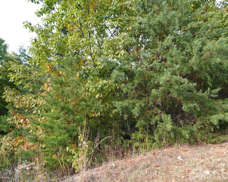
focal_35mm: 28
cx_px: 130
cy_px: 92
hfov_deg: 61.9
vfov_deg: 51.5
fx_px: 189
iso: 100
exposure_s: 1/250
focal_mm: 8.8
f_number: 2.8
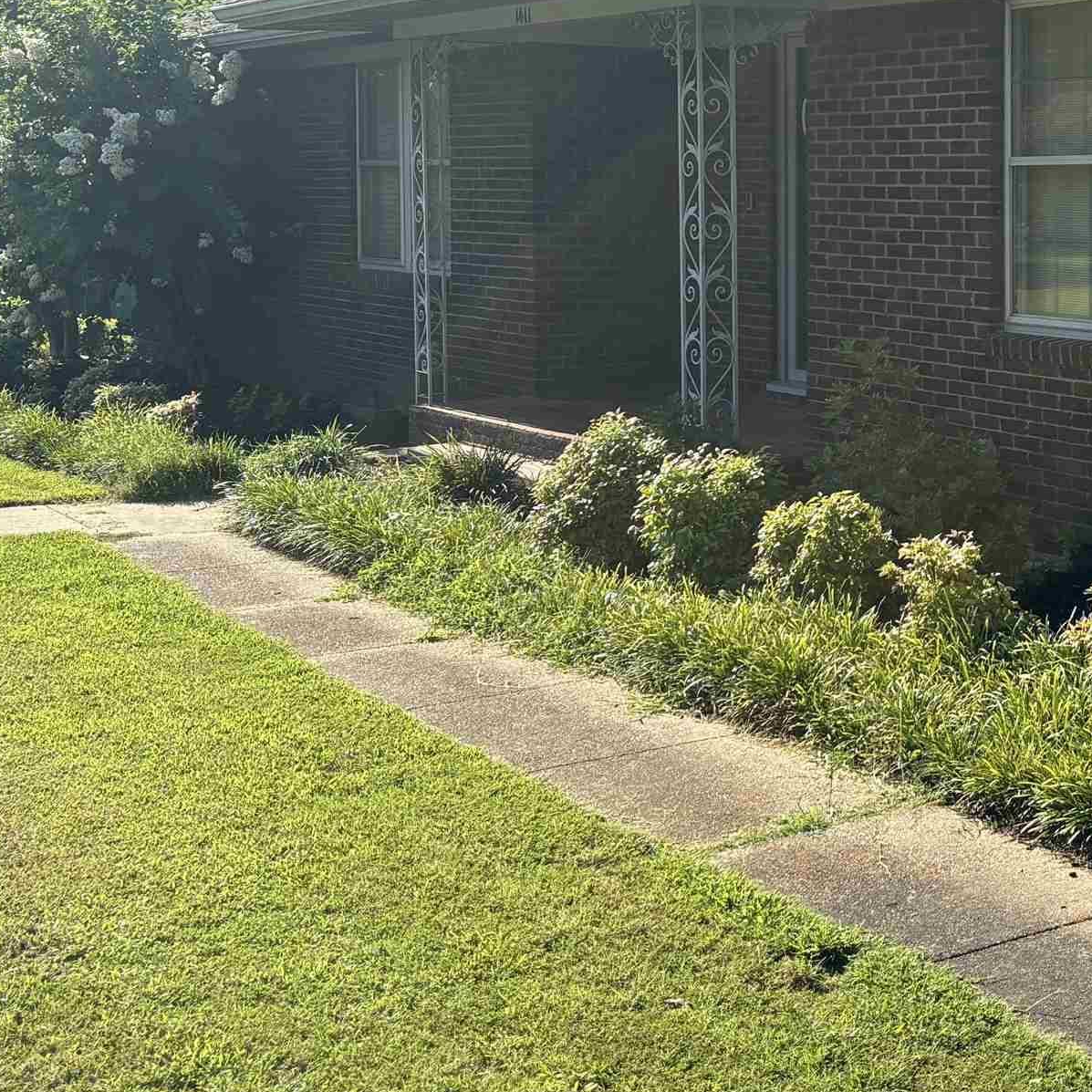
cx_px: 971
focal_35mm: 59
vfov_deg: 28.7
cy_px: 281
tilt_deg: -3.0
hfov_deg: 28.0
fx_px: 2106
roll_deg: +0.5
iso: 50
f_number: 1.6
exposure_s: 1/1590
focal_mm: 5.96
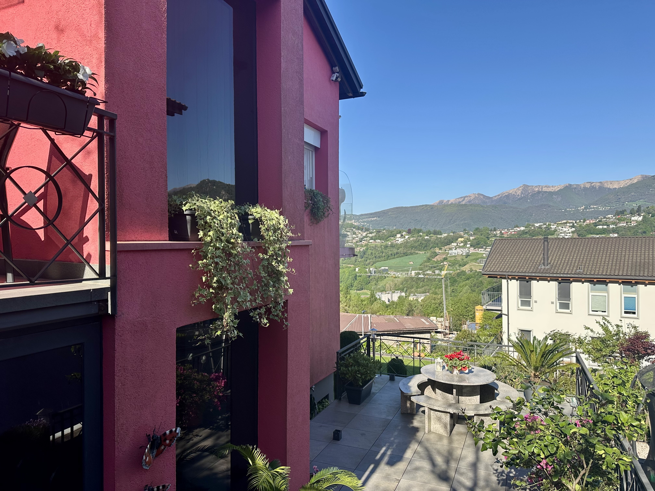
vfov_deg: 56.8
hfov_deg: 71.6
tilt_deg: -0.6
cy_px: 246
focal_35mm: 24
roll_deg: -0.4
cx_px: 328
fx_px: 454
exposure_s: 1/2660
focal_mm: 6.86
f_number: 1.78
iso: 80
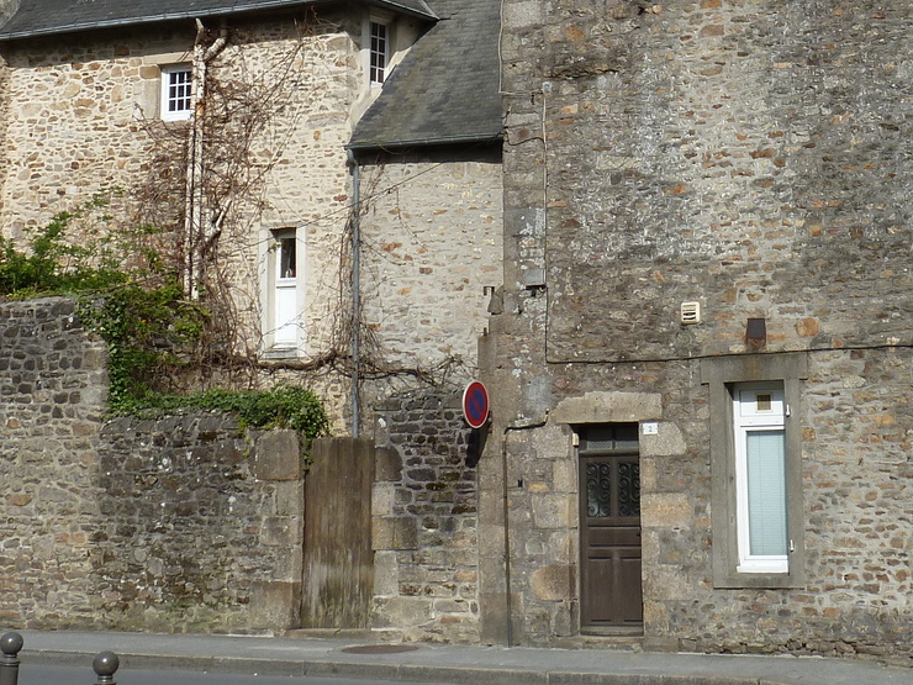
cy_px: -12
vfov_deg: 17.9
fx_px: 2110
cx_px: 685
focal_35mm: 80
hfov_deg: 24.2
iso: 80
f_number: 5
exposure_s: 1/500
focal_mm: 6.1
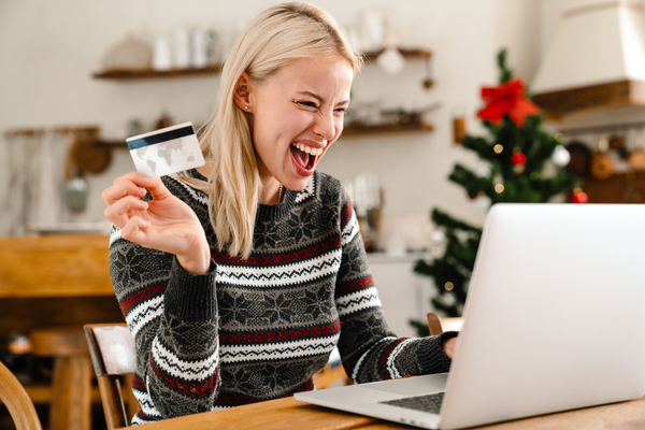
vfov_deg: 22.6
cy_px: 215
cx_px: 322
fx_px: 1075
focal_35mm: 60
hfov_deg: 33.4
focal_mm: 60
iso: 1250
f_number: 3.2
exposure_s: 1/160
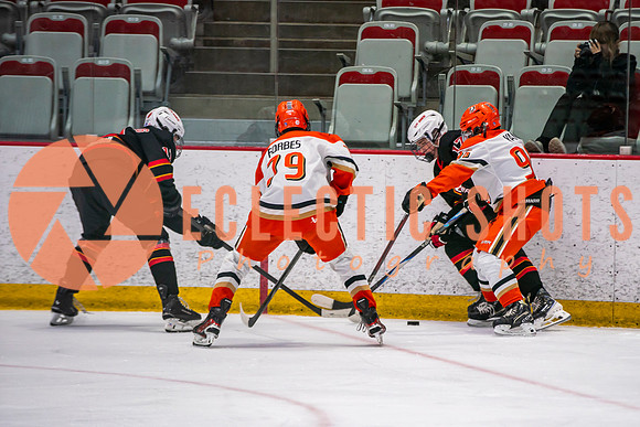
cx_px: 425
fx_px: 4805
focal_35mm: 270
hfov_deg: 7.6
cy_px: 284
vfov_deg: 5.1
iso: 800
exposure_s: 1/640
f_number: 2.8
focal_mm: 200
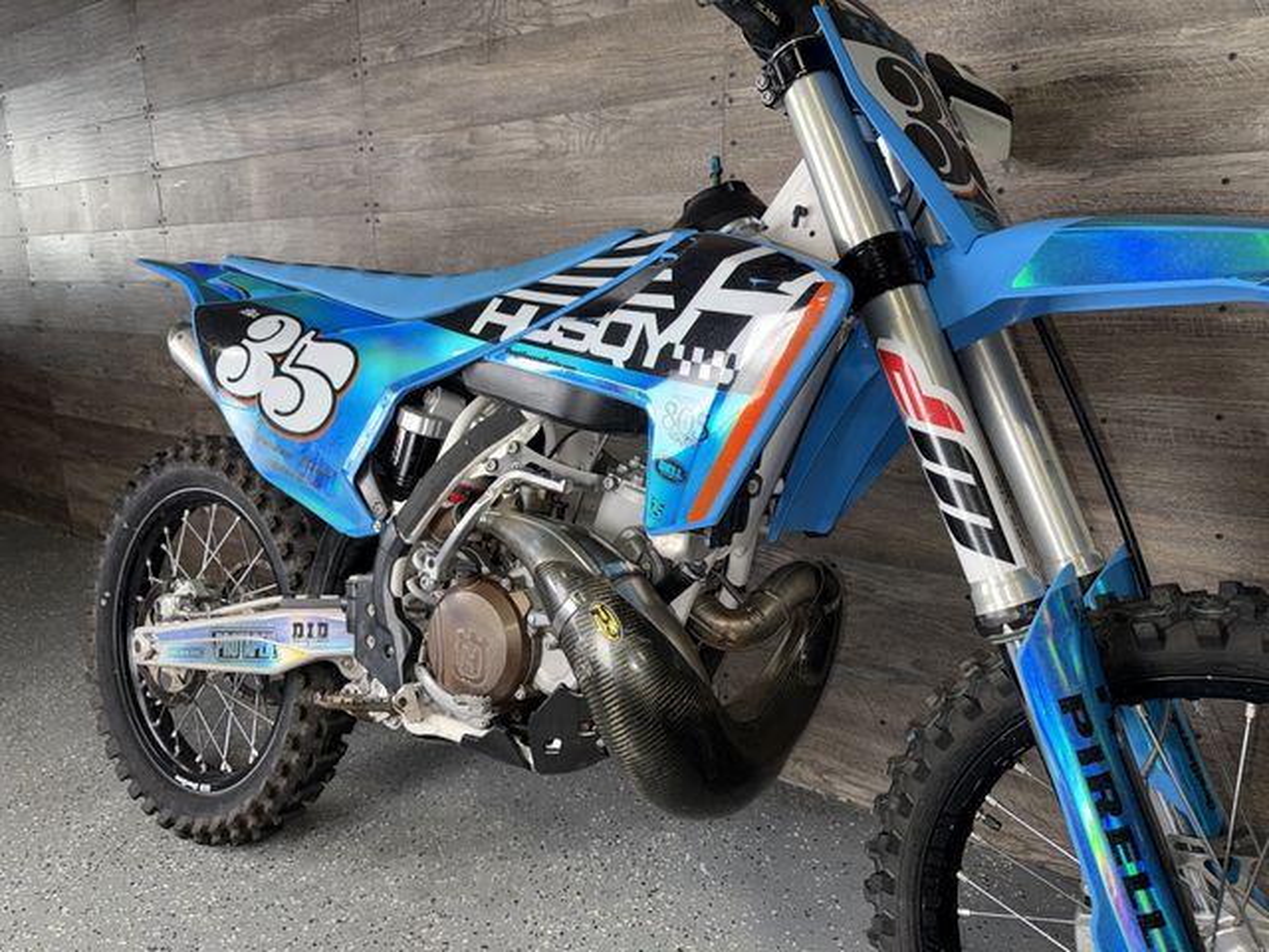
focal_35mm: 24
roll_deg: +1.0
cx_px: 634
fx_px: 880
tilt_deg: -13.7
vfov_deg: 56.8
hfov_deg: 71.6
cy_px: 476
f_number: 1.78
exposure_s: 1/33
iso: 64
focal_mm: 6.76
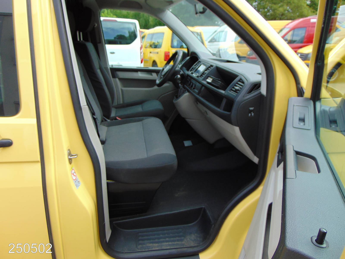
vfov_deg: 54.9
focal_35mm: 25
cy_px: 130
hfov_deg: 69.4
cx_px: 172
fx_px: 249
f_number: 3
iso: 80
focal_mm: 4.5
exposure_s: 1/400
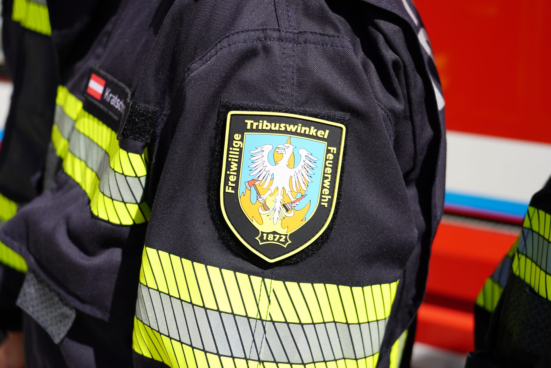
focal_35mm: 60
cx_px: 276
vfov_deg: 22.6
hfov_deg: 33.4
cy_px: 184
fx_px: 918
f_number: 5.6
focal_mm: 60
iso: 100
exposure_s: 1/500
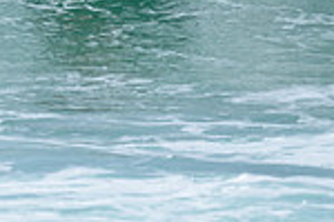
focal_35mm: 3088
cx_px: -263
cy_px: -130
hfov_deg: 0.7
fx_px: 28648
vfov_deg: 0.4
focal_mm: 800
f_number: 6.3
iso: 200
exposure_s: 1/2000
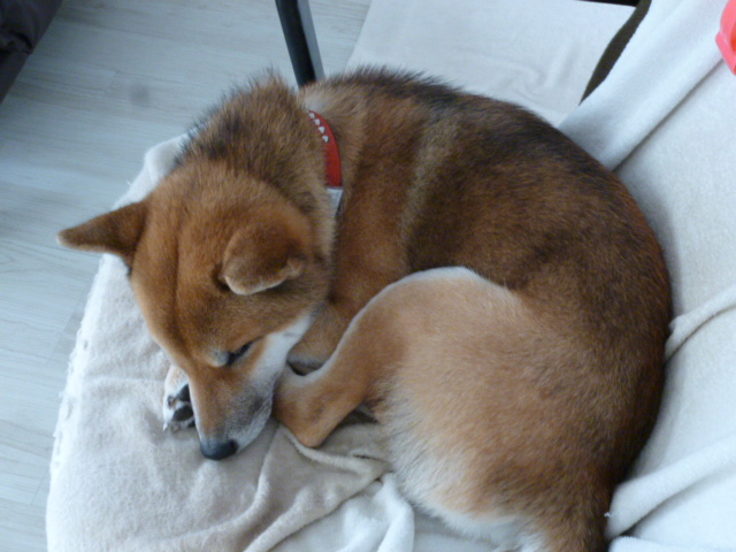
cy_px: 276
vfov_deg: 30.3
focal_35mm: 48
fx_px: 1021
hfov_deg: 39.7
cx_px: 368
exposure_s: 1/4
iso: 500
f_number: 4
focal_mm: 8.6
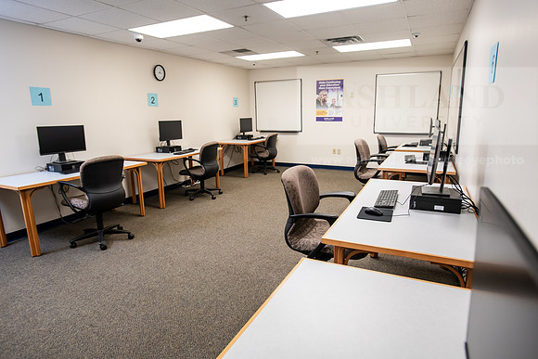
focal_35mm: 22
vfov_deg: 57.3
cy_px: 180
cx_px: 269
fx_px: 329
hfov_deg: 78.6
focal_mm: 22
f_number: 4
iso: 1000
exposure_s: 1/125
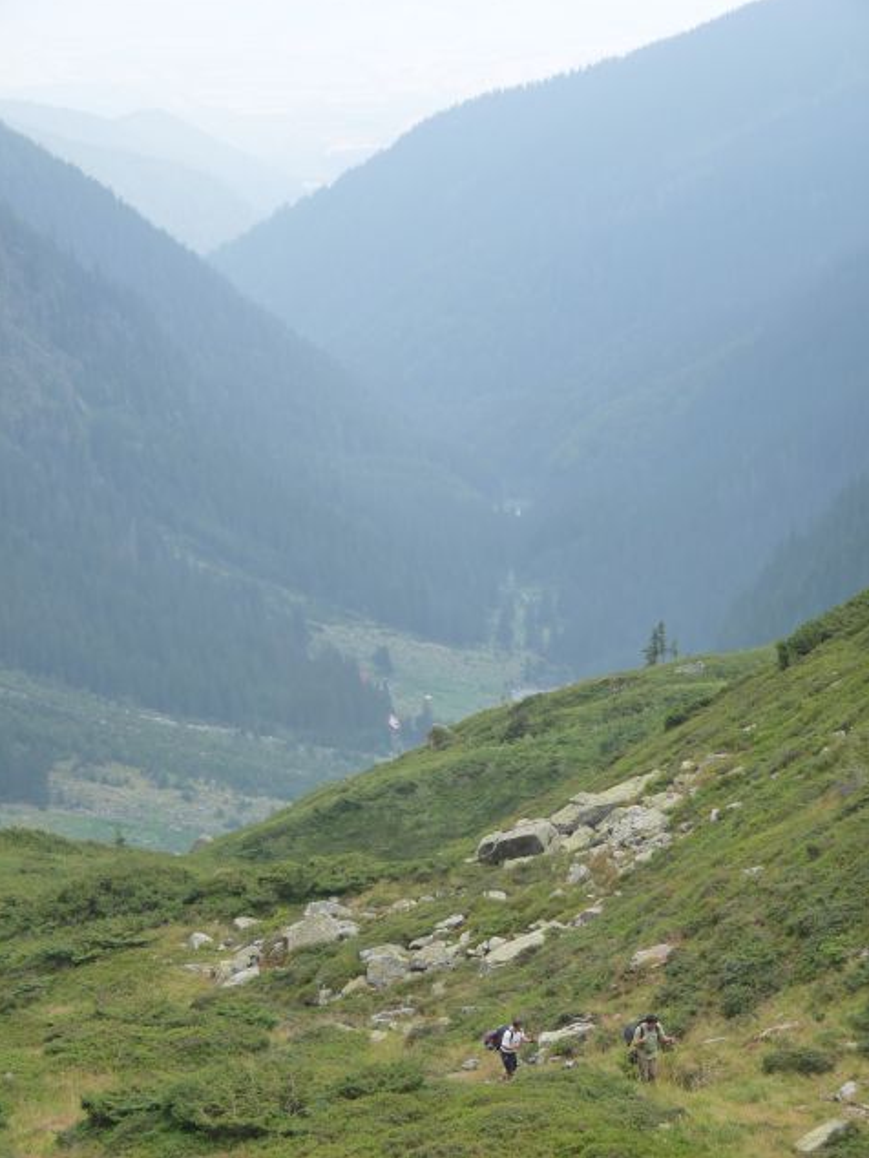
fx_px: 3813
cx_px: 433
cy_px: 575
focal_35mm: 114
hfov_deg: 13.0
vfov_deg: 17.3
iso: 160
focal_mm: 20.1
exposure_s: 1/125
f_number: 4
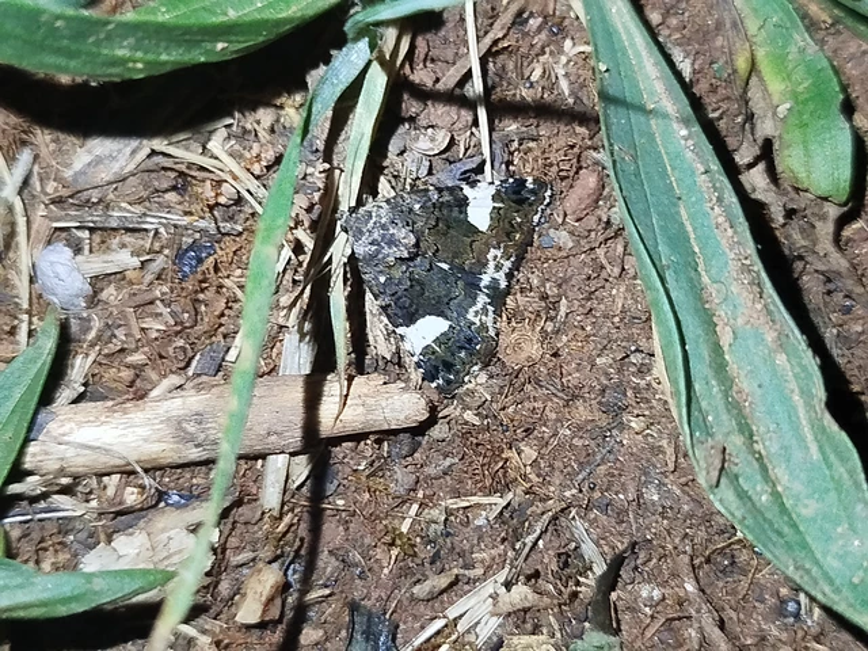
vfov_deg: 24.4
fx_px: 1505
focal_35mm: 60
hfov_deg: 32.2
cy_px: 326
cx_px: 434
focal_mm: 5.31
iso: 200
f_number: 1.7
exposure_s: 1/33
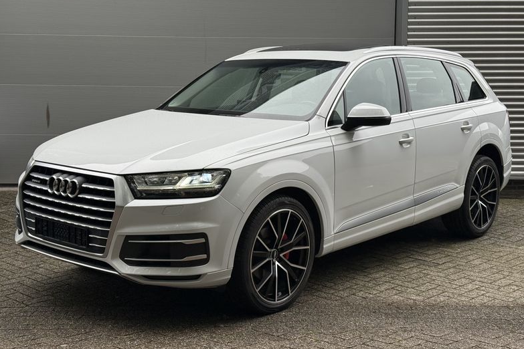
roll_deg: -0.1
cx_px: 267
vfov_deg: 26.5
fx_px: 742
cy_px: 160
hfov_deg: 38.9
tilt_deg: -3.4
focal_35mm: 51
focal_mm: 6.76
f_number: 1.78
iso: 100
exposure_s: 1/1027
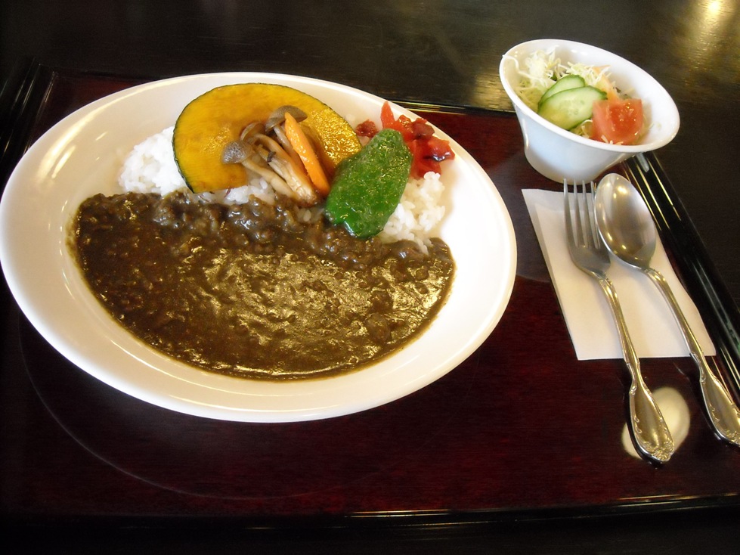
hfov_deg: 52.6
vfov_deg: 40.7
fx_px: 748
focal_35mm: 35
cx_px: 370
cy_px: 278
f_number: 2.8
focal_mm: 5.7
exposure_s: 1/71
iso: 800
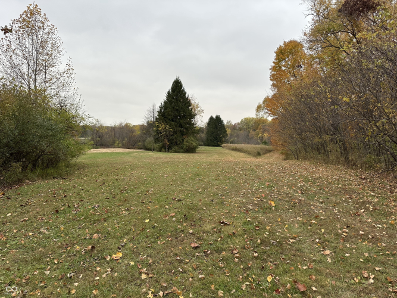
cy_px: 149
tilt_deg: -2.3
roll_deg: -1.1
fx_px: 275
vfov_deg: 56.8
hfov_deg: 71.6
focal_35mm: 24
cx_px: 198
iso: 80
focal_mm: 6.86
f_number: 1.78
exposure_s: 1/822
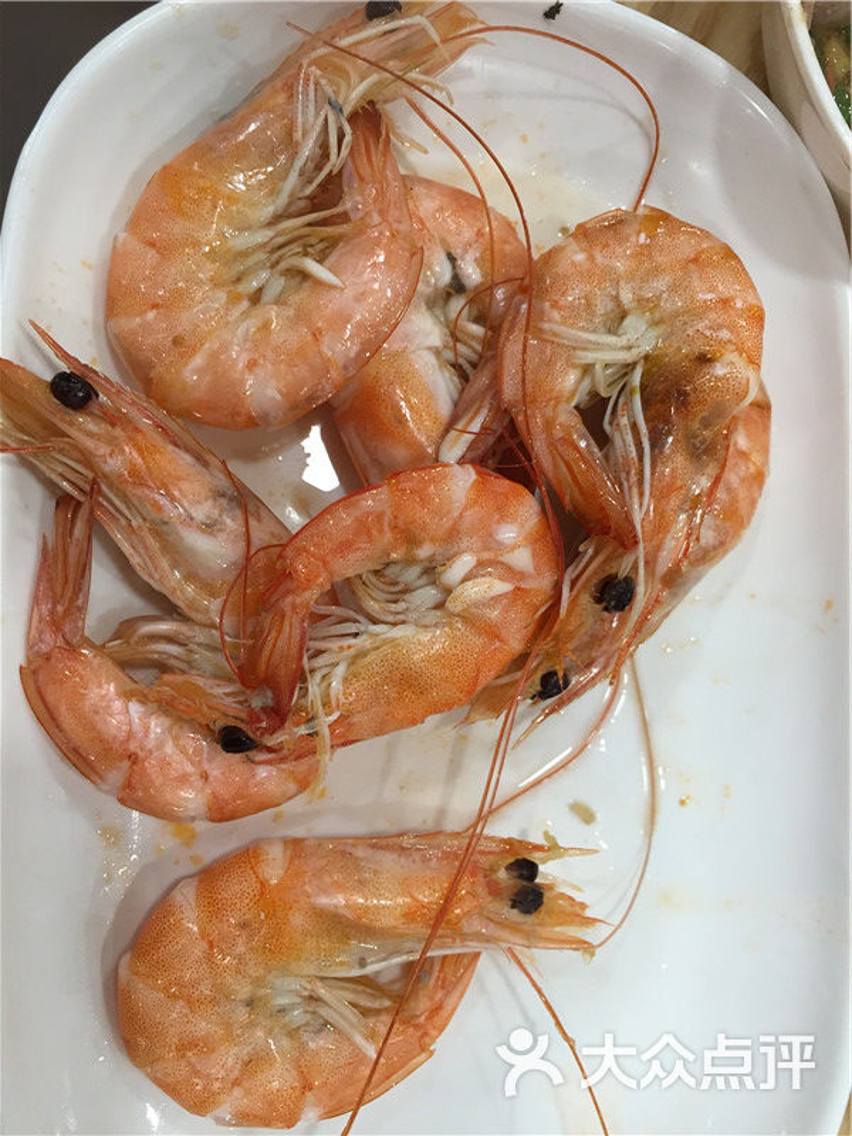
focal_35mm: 29
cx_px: 426
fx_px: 952
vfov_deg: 61.7
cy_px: 568
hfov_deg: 48.2
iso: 40
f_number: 2.2
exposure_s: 1/30
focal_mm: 4.15
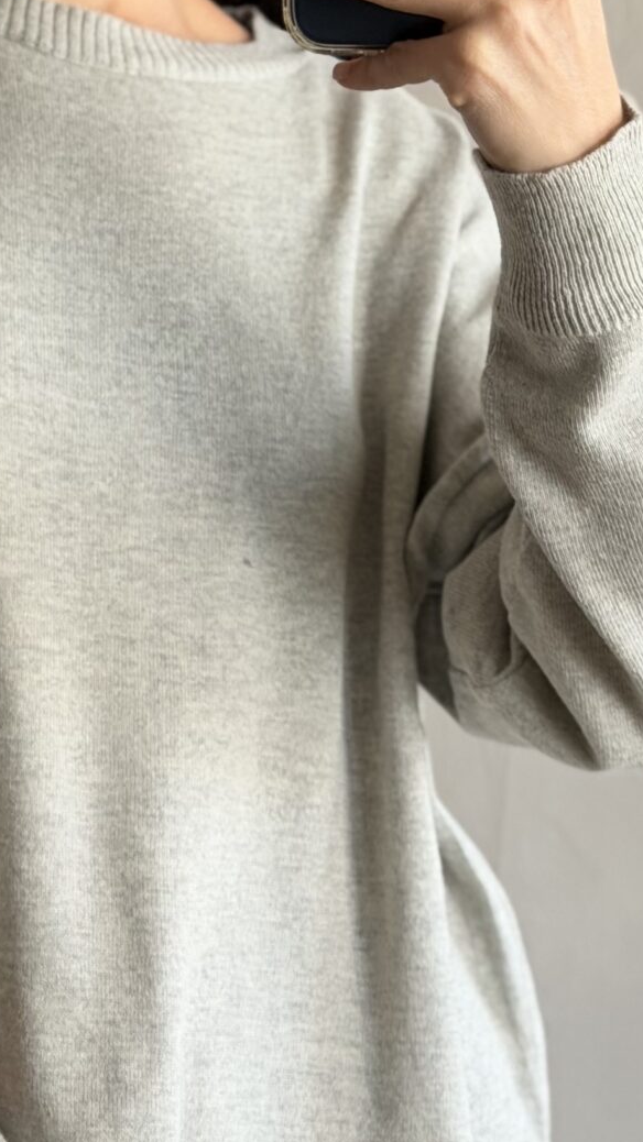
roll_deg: -3.8
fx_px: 3909
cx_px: 161
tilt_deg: -17.1
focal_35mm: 129
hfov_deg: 9.4
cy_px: 443
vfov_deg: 16.6
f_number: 1.78
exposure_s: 1/60
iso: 160
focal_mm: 6.76
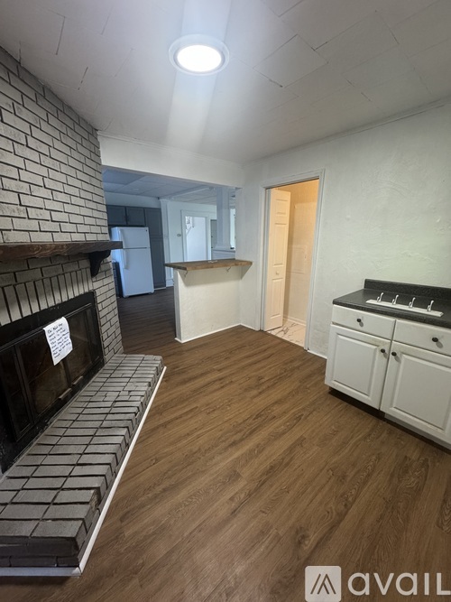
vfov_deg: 102.1
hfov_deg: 85.7
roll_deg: +0.5
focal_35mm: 14
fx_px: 243
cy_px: 301
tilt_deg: -15.2
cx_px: 226
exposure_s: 1/60
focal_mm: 2.22
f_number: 2.2
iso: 320
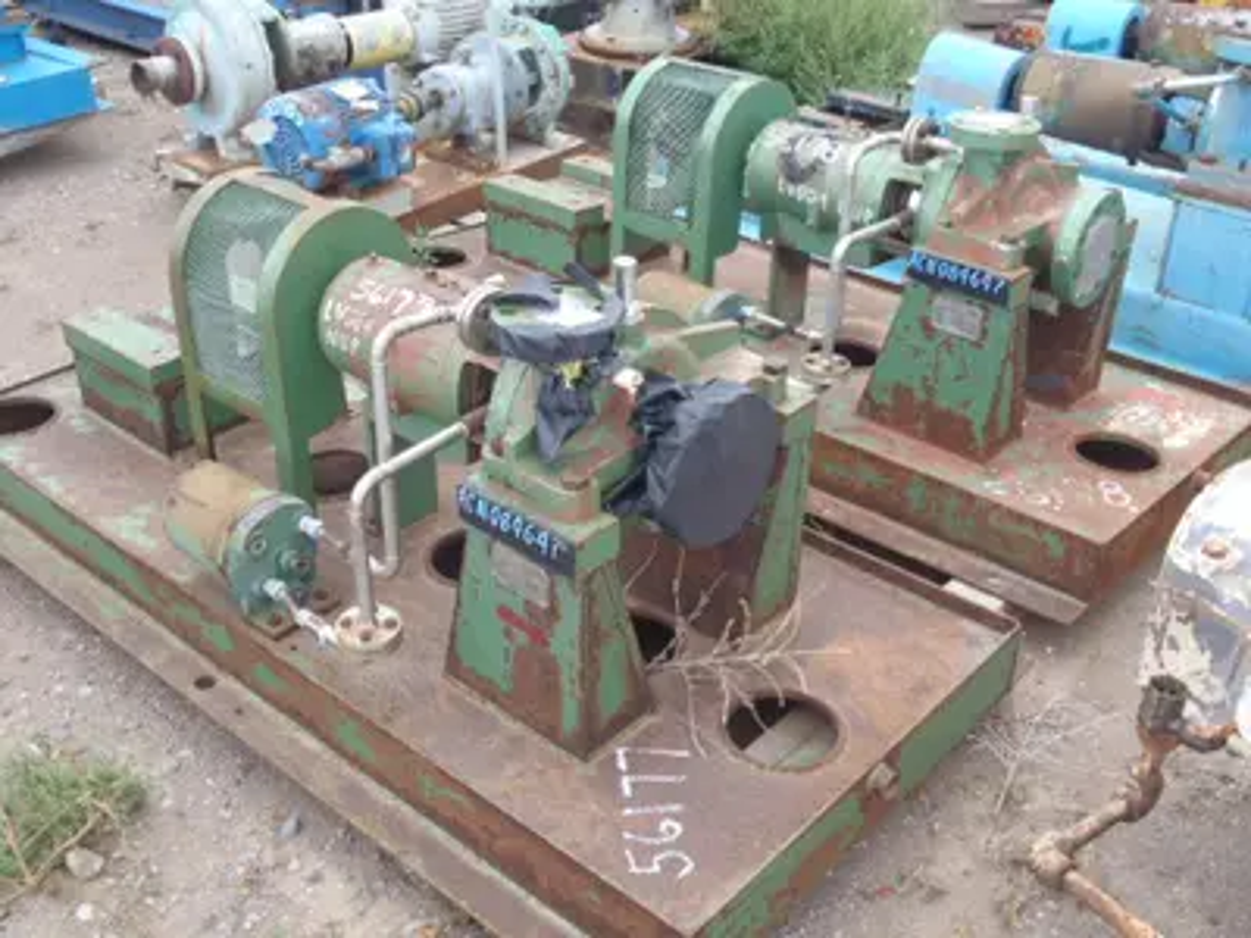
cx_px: 626
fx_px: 1373
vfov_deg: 37.7
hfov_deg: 49.0
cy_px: 469
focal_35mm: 38
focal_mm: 6.83
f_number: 4.6
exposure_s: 1/60
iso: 80
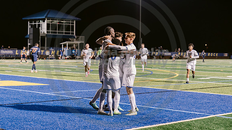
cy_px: 56
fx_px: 455
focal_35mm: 74
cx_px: 115
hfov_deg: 28.6
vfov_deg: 16.3
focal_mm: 70
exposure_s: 1/250
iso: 2500
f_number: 3.2
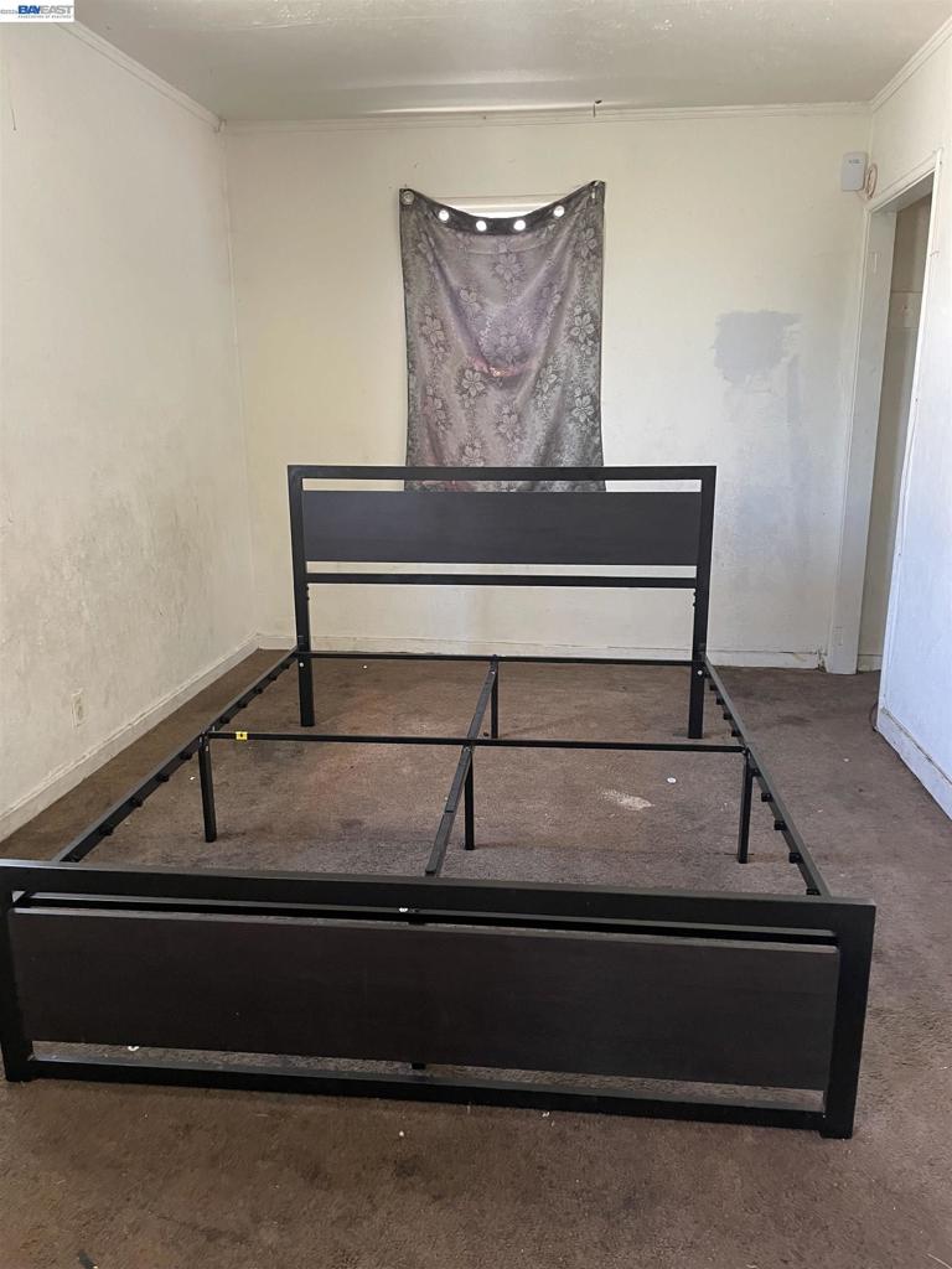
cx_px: 476
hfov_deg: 53.1
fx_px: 953
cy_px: 634
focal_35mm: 26
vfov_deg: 67.3
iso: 400
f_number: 1.6
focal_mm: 4.2
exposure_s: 1/60
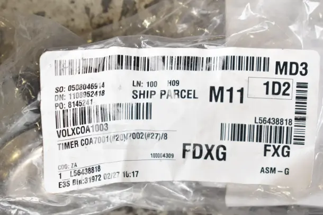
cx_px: 162
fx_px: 740
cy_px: 108
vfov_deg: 16.6
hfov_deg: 24.6
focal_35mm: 82
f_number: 5.6
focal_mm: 55
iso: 400
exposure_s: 1/100
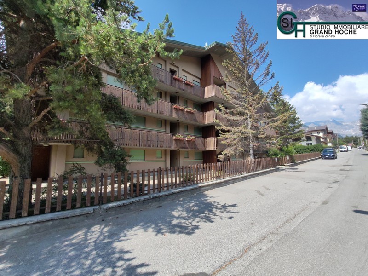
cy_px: 138
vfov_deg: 78.1
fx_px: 170
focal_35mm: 16
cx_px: 184
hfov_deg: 94.5
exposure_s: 1/940
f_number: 2.2
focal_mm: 1.96
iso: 50
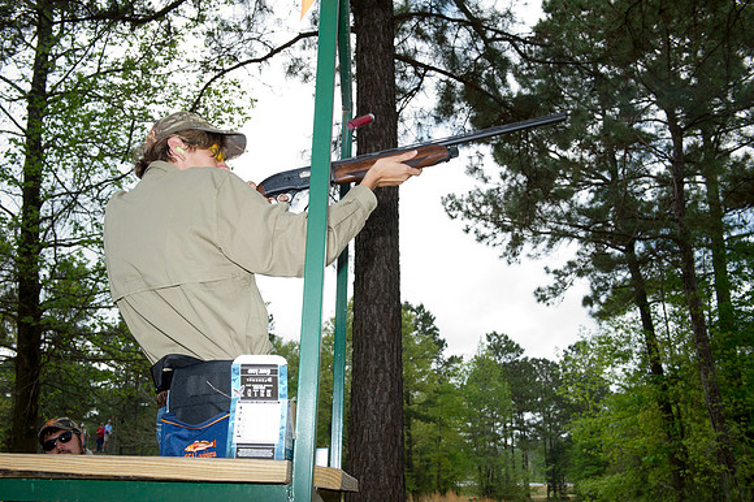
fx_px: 795
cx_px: 377
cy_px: 251
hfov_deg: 50.7
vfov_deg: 35.0
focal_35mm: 38
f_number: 8
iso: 400
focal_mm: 38
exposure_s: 1/250
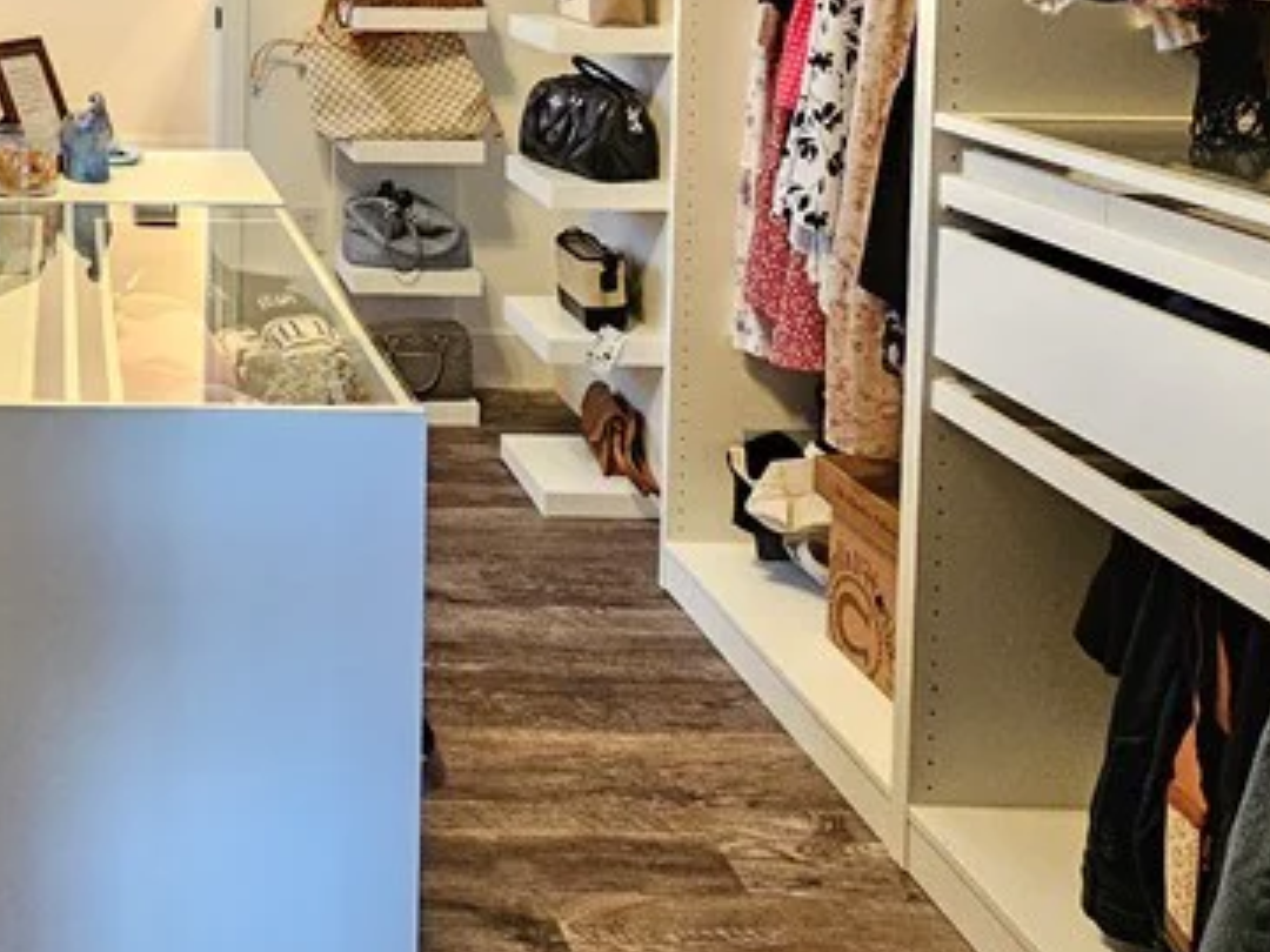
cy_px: -74
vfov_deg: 34.0
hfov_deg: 43.6
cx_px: 25
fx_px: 1357
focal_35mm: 37
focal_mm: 2.2
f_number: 2.2
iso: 640
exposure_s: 1/30
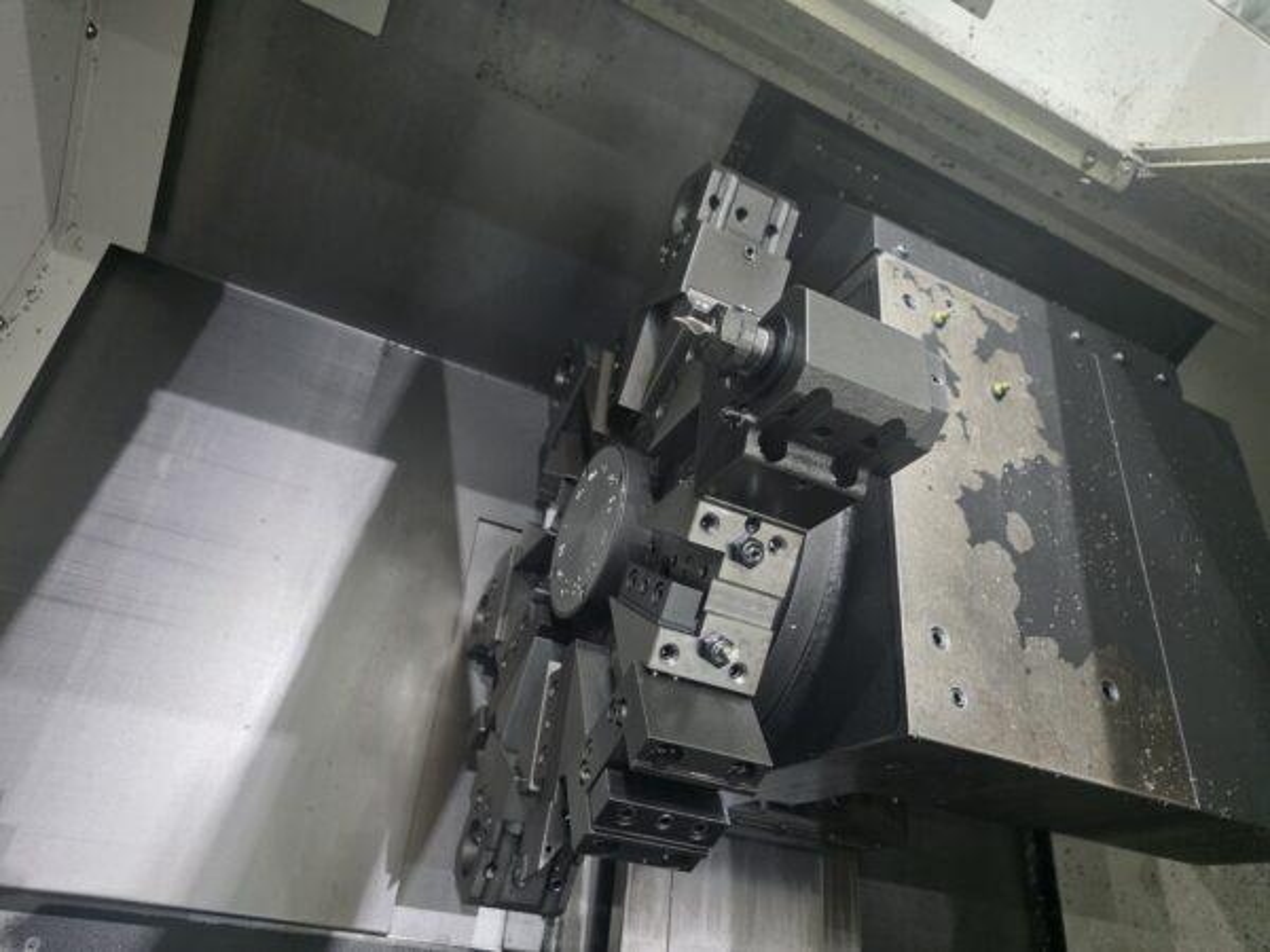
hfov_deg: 73.9
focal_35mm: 23
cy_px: 476
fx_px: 844
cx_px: 635
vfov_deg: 58.9
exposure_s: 1/120
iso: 1000
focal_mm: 6.25
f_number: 1.7
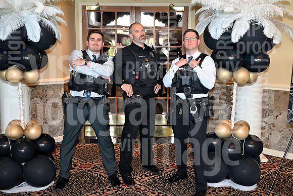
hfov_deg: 48.4
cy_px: 98
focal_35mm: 40
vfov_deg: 33.4
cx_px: 146
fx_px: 326
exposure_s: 1/200
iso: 3600
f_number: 5.6
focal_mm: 40
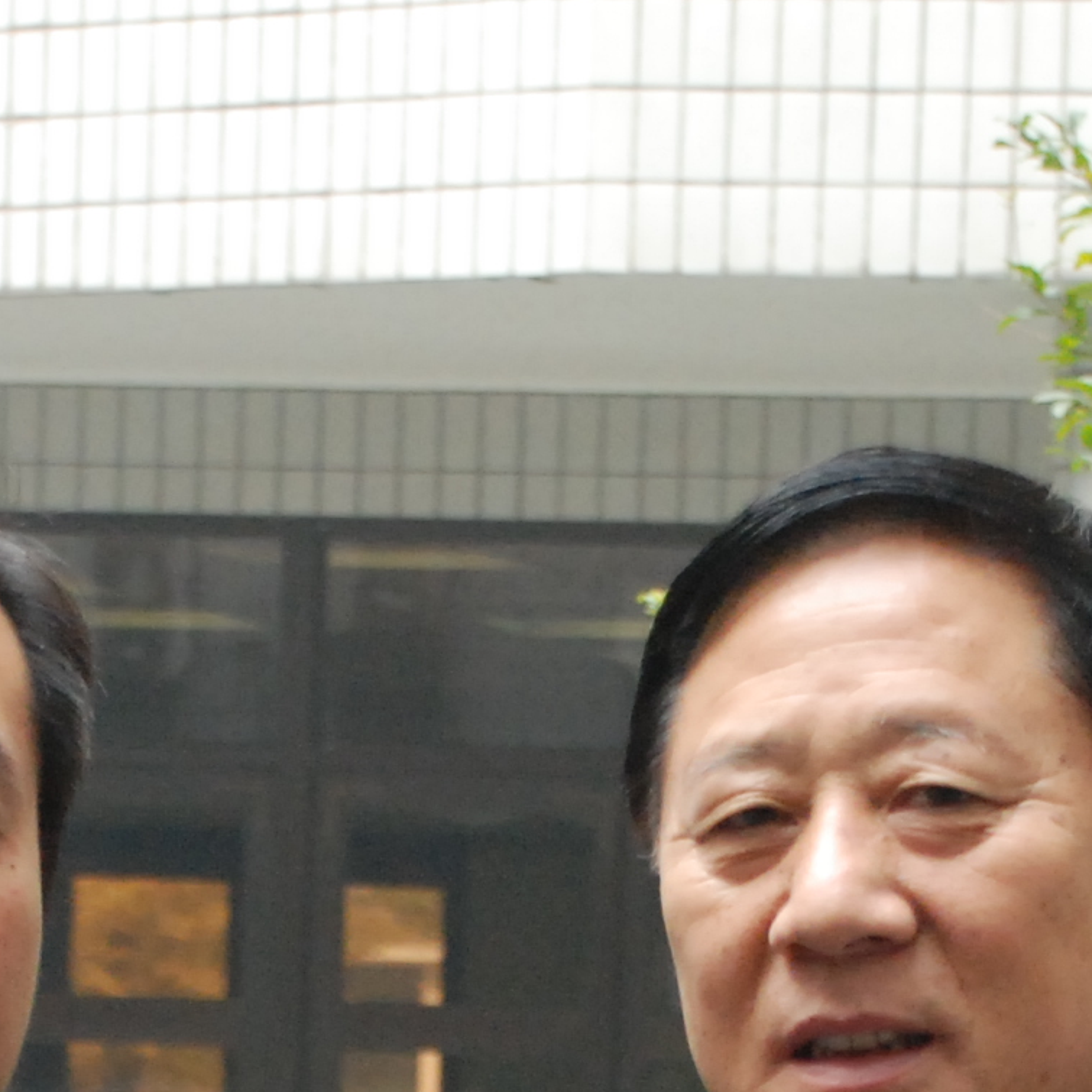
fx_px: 8180
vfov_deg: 7.5
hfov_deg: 7.6
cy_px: 1568
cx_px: 542
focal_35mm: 229
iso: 800
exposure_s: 1/80
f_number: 4.5
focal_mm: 35
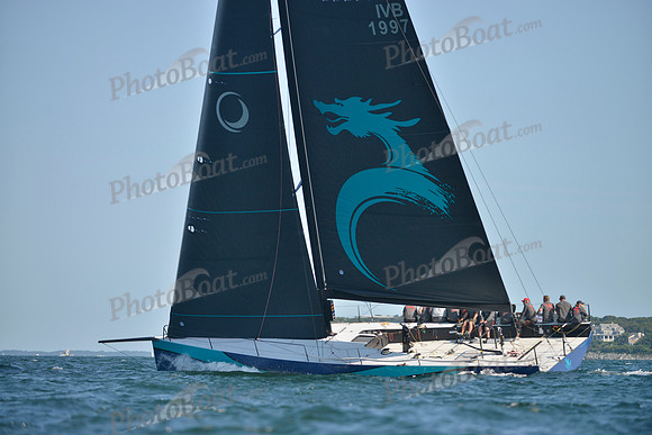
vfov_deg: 5.3
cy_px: 218
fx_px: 4710
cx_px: 326
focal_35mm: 260
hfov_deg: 7.9
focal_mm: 260
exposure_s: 1/2000
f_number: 4.5
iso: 280
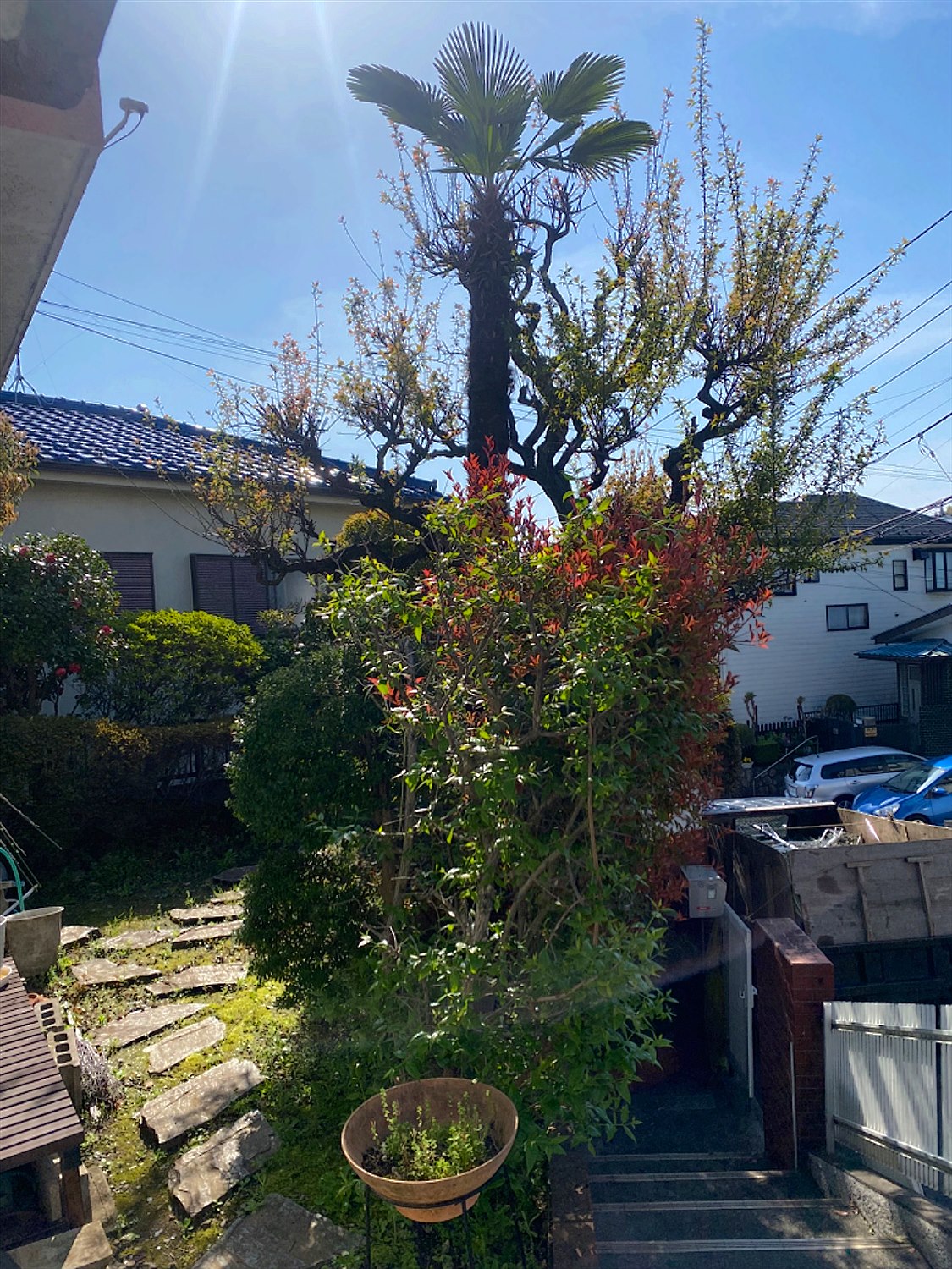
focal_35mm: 26
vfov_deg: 67.3
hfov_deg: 53.1
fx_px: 953
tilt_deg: +0.3
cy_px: 634
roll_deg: +2.4
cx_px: 476
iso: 32
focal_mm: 4.25
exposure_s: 1/4808
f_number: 1.8
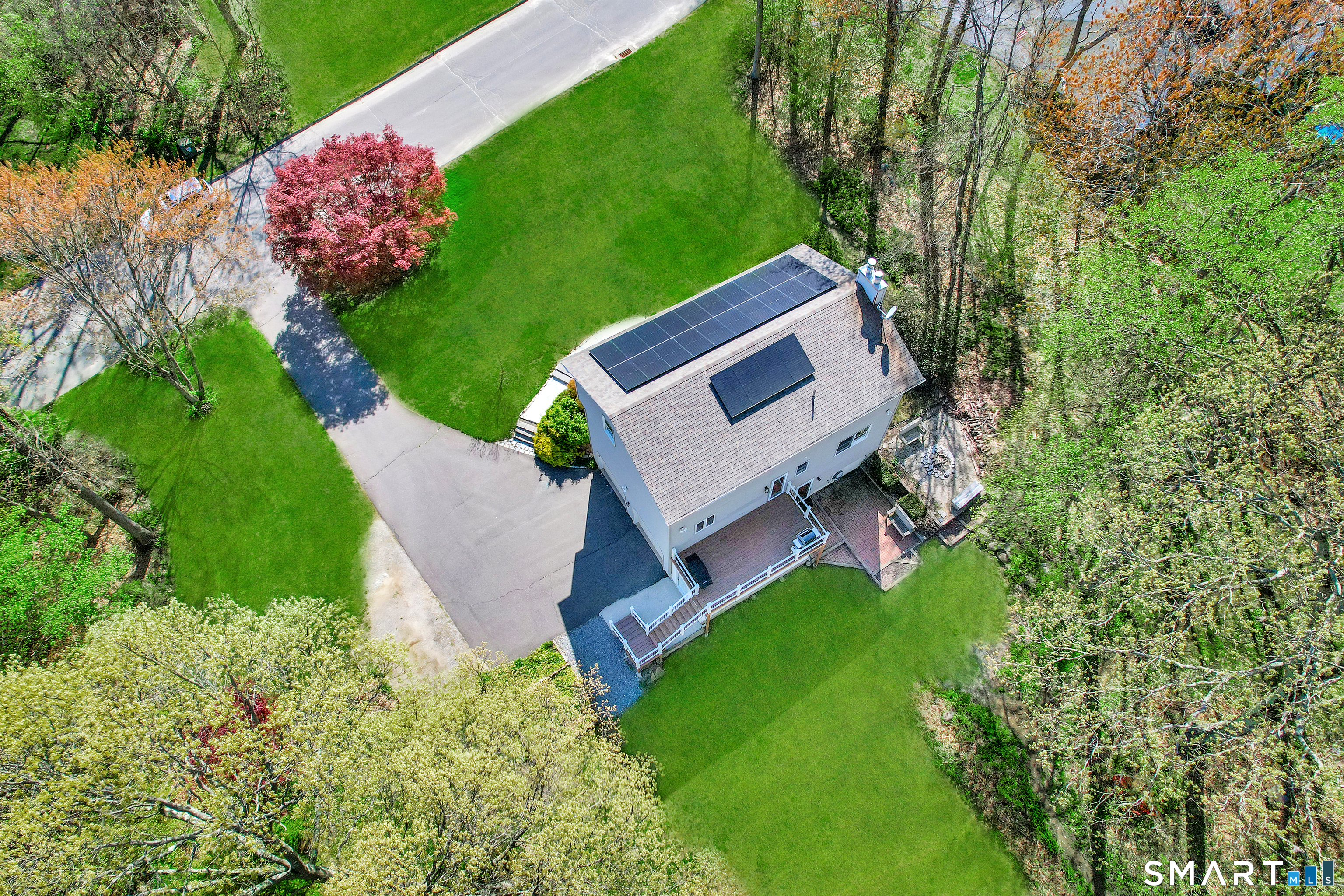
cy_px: 448
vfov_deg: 57.2
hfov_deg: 78.6
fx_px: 821
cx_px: 672
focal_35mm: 22
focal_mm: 8.38
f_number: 2.8
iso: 200
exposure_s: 1/2000
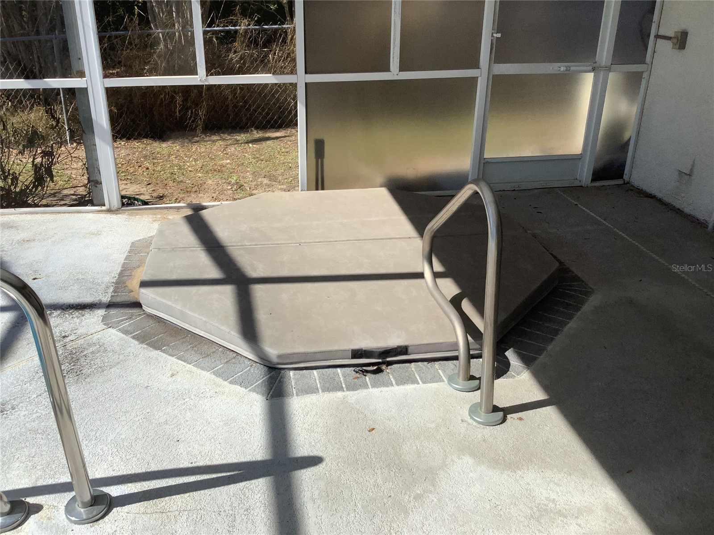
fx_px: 639
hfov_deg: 58.4
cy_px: 268
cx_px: 357
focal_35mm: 31
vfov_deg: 45.4
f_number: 2.4
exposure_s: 1/970
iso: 25
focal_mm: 3.3
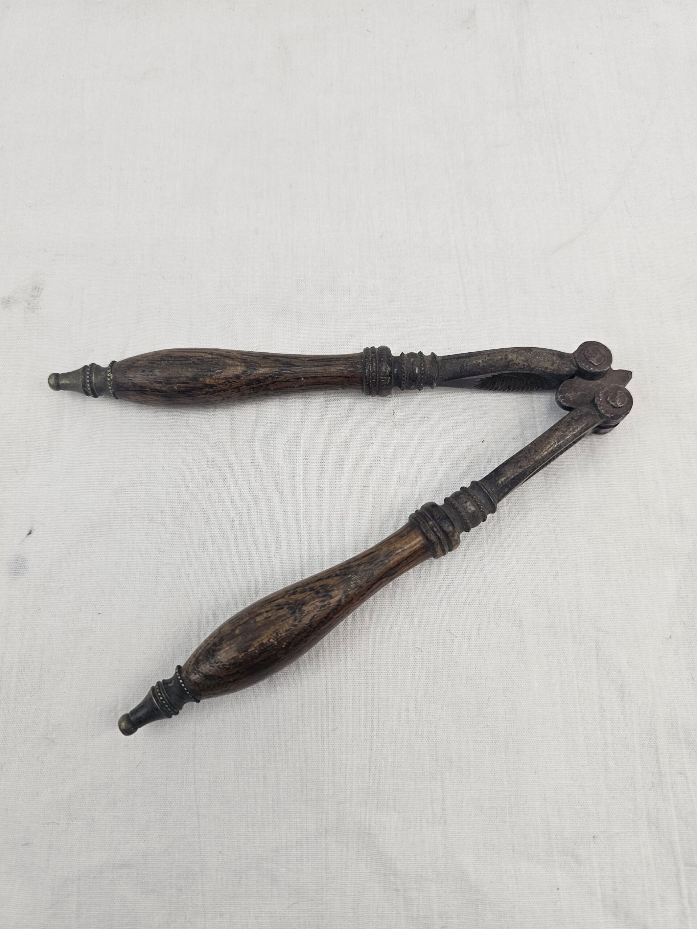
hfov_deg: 58.9
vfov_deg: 73.9
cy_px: 464
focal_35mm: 23
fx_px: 617
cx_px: 348
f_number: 1.7
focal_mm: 6.3
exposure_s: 1/100
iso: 25
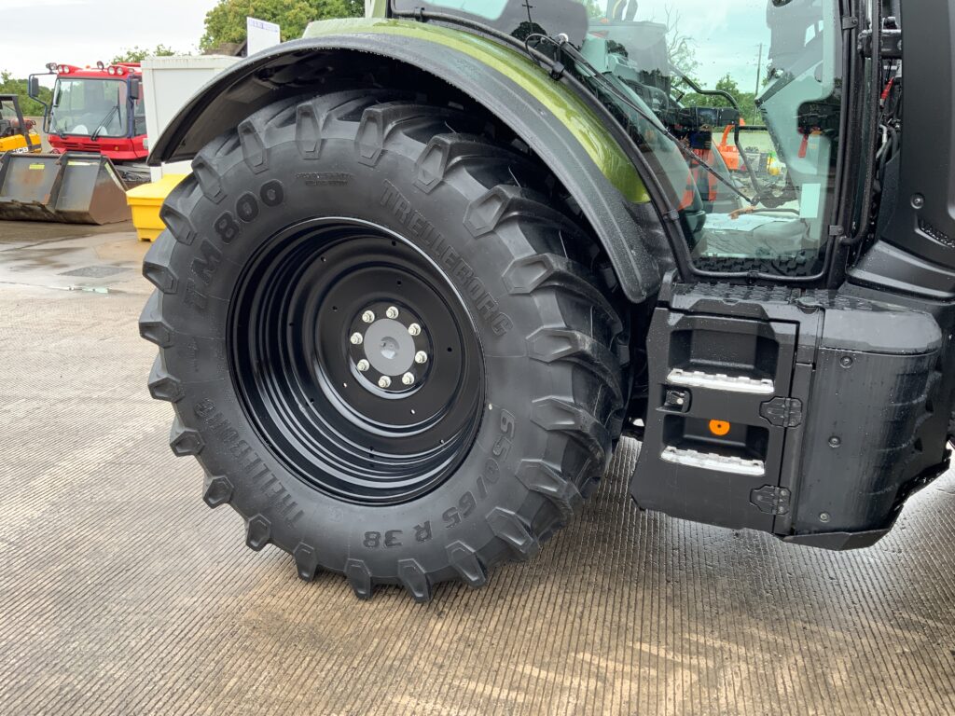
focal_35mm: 29
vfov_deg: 48.2
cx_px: 478
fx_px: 800
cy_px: 358
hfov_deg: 61.7
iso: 16
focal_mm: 3
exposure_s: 1/196
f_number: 1.8
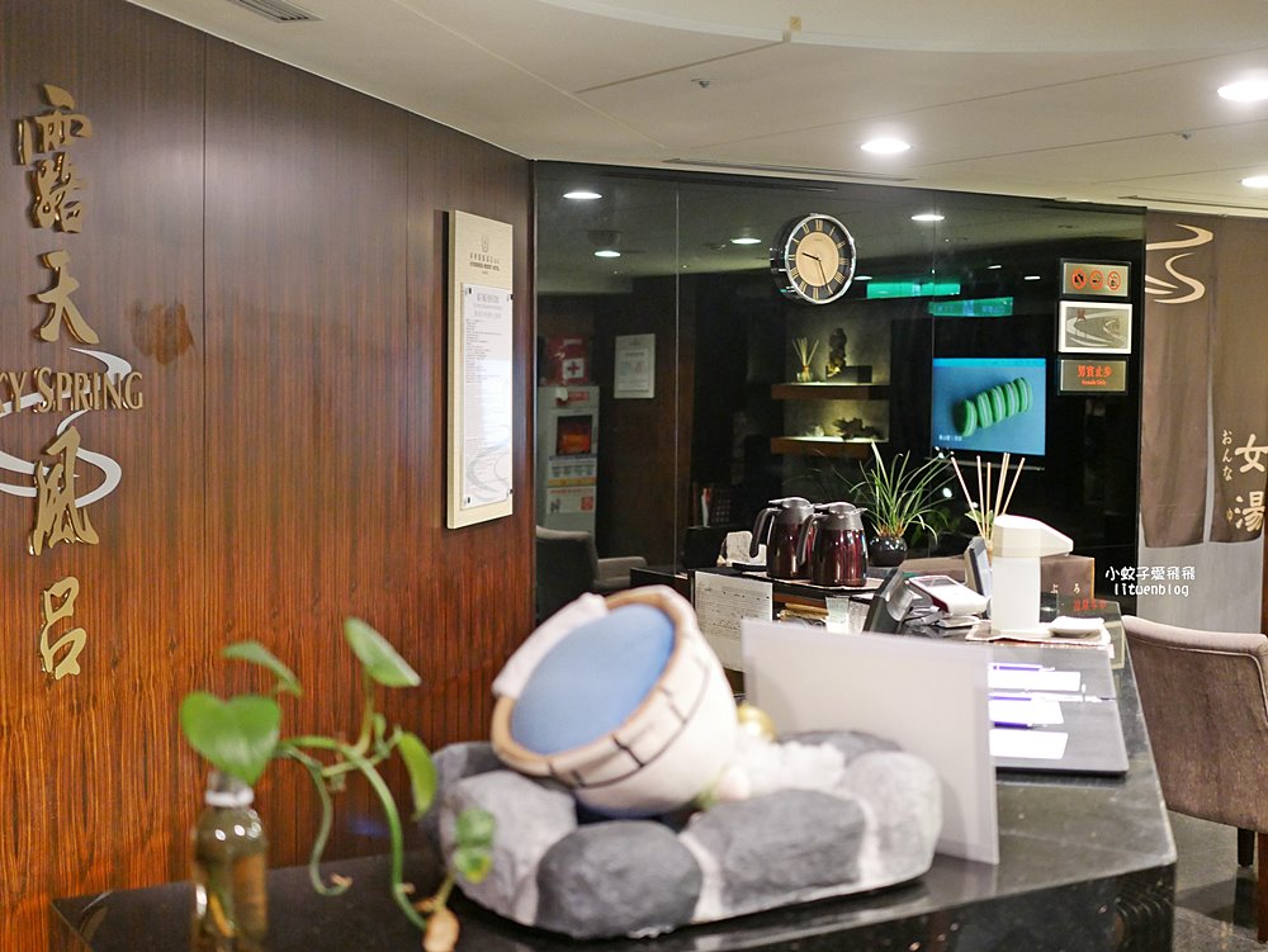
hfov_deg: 38.2
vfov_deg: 29.1
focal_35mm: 50
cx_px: 634
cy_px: 476
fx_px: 1832
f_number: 1.8
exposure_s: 1/60
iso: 2000
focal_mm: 25
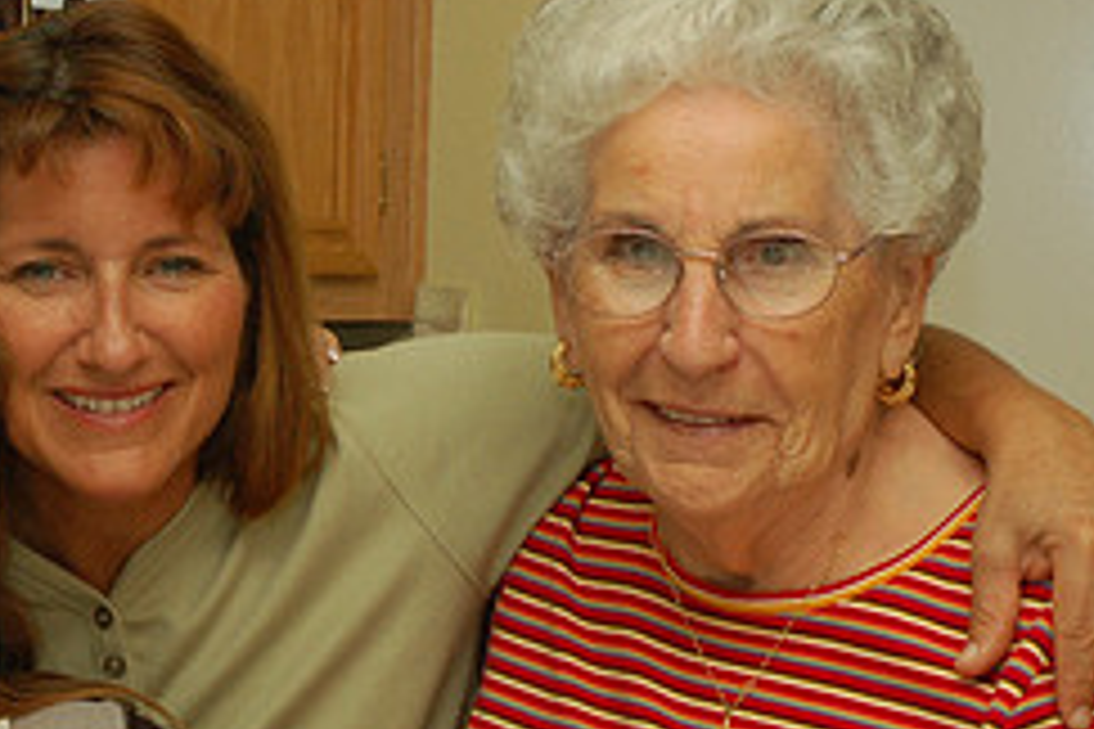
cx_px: 135
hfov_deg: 14.2
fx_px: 4345
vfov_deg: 9.6
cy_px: 621
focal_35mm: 143
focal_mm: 40
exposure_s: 1/60
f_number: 11
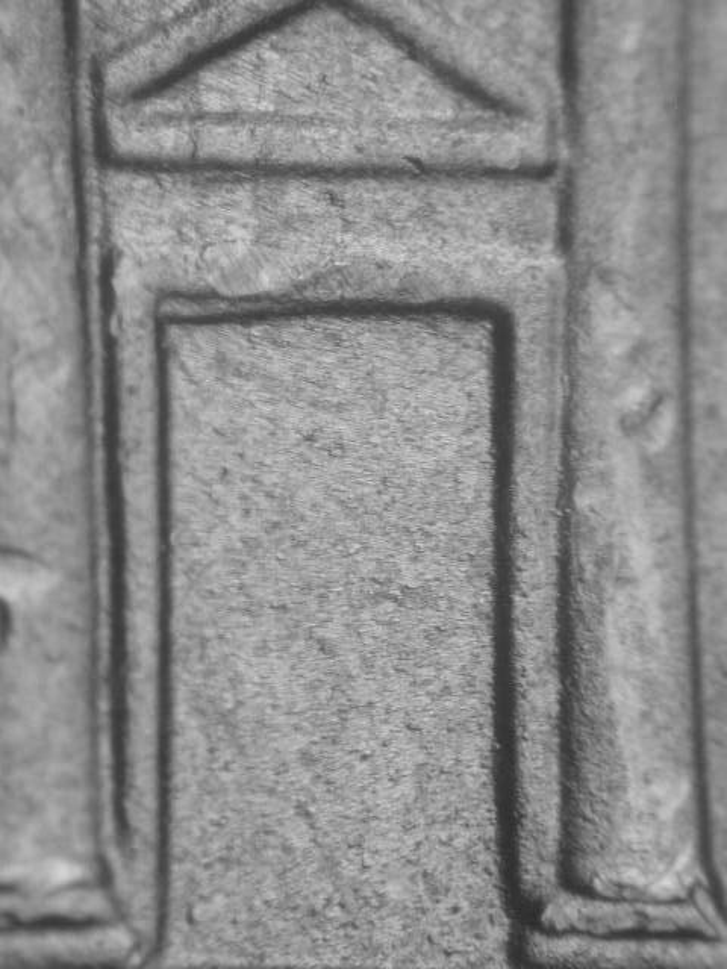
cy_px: 484
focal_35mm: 154
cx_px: 364
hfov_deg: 9.6
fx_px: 4312
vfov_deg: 12.8
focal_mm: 32
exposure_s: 1/21.2
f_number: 5.1
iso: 100
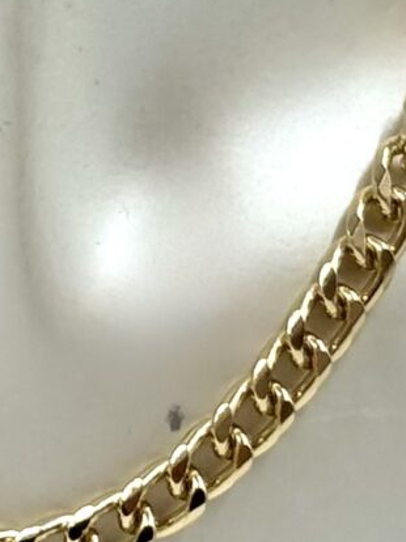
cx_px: -200
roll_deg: -0.1
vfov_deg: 6.6
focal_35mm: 297
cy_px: -164
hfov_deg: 5.0
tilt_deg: -11.4
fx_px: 4649
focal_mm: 6.76
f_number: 1.78
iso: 64
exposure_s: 1/1011
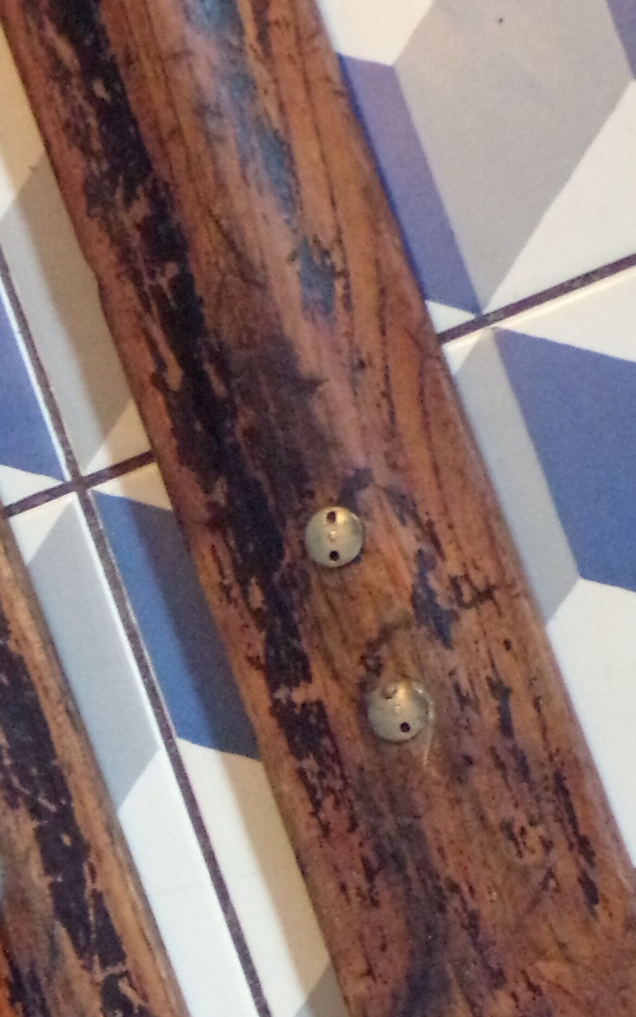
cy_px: 942
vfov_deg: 12.3
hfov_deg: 7.8
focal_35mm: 169
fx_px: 4688
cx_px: 304
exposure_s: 1/25
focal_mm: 11.6
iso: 800
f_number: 3.8
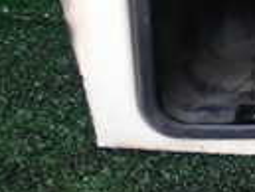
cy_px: -81
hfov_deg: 12.0
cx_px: 575
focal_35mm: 139
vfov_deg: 10.4
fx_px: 1025
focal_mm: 5.4
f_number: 2.3
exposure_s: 1/60
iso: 125
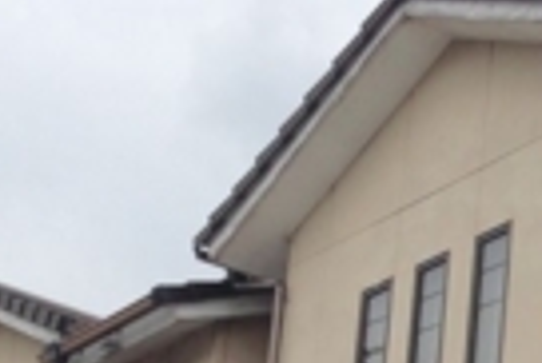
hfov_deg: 15.6
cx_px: 650
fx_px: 1899
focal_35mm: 126
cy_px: 616
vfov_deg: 10.4
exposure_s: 1/1153
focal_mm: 4.13
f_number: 2.4
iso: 50
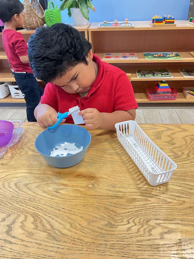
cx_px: 97
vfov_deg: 61.7
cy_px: 130
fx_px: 217
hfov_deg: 48.2
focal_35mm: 29
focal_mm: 3
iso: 100
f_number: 1.8
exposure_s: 1/50
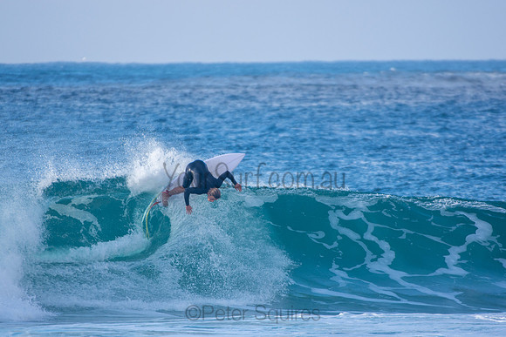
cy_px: 168
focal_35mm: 787
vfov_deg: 1.7
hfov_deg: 2.6
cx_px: 253
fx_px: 11067
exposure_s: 1/640
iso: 250
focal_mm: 500
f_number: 5.6
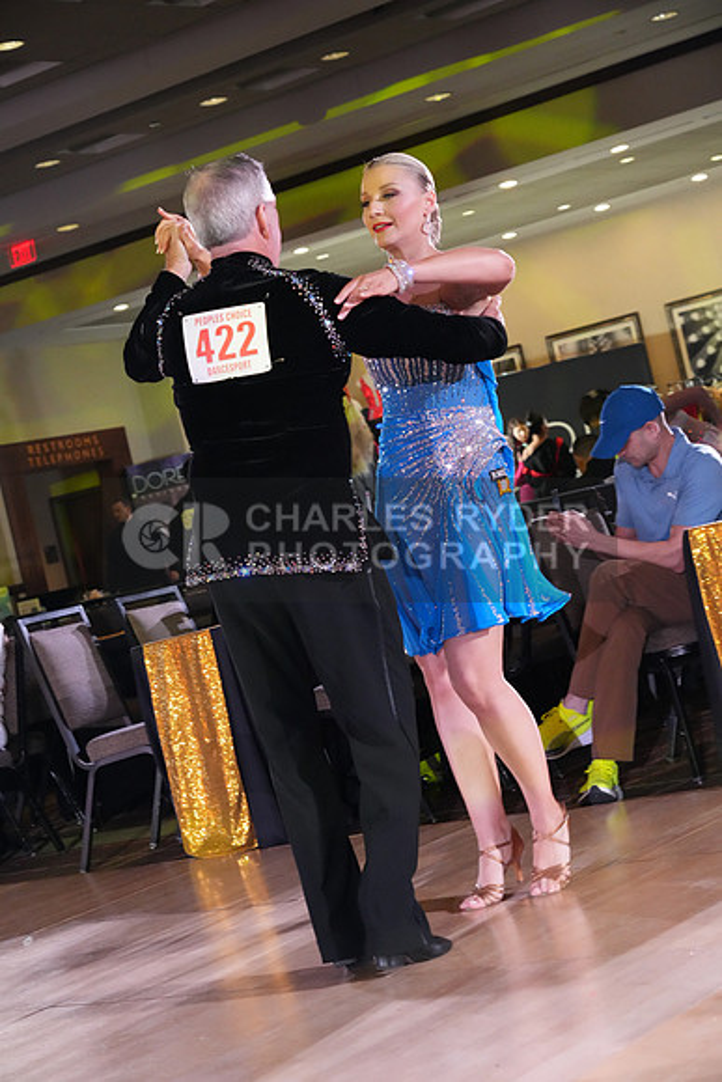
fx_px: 2375
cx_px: 361
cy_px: 541
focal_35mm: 79
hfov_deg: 17.3
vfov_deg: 25.7
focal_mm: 79
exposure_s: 1/250
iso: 8000
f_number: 6.3
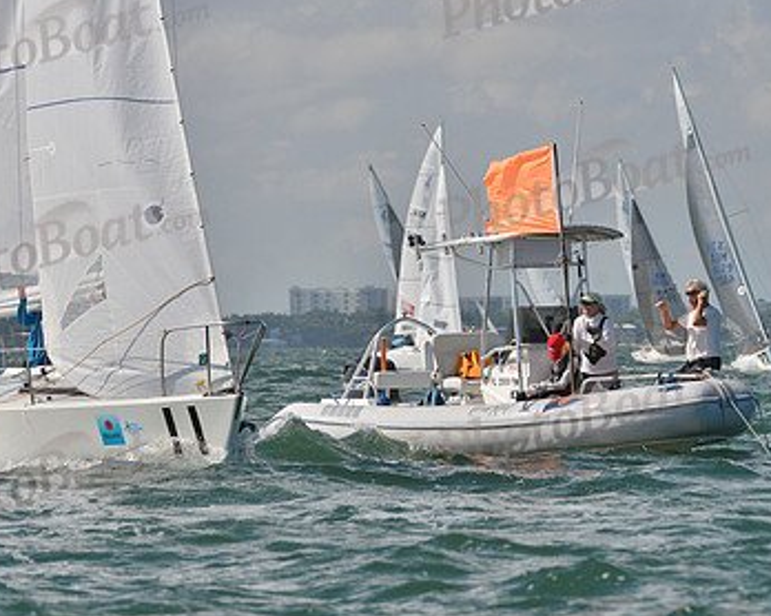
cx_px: 326
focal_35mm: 313
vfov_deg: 4.9
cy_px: 331
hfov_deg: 6.2
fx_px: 7138
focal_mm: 200
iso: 280
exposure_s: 1/2000
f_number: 6.3
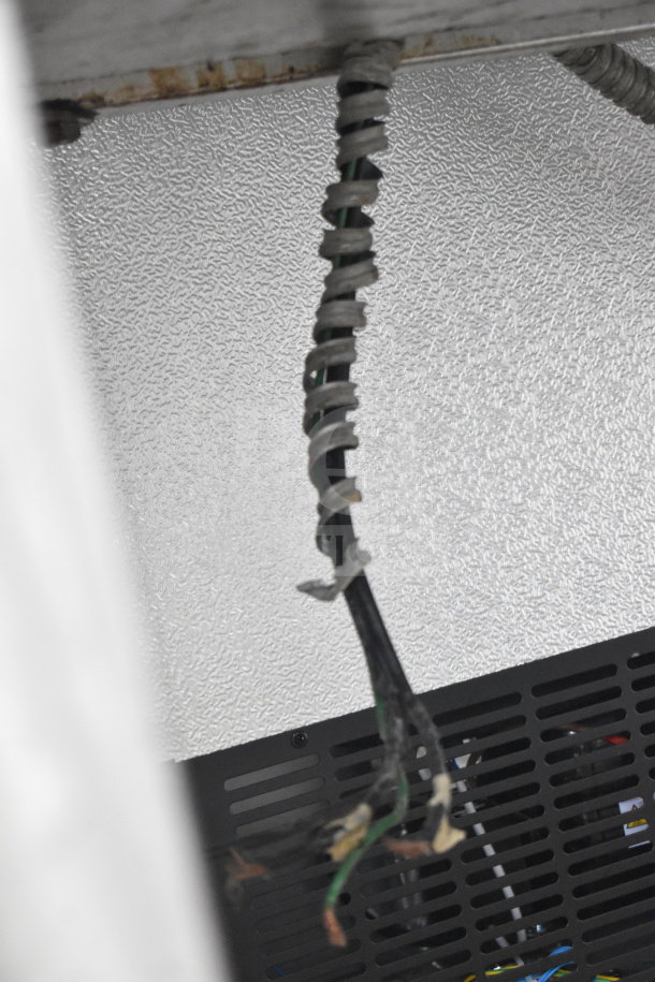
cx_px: 328
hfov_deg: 18.9
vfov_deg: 28.1
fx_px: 1965
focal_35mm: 72
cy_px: 491
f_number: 6.3
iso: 6400
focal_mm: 48
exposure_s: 1/160
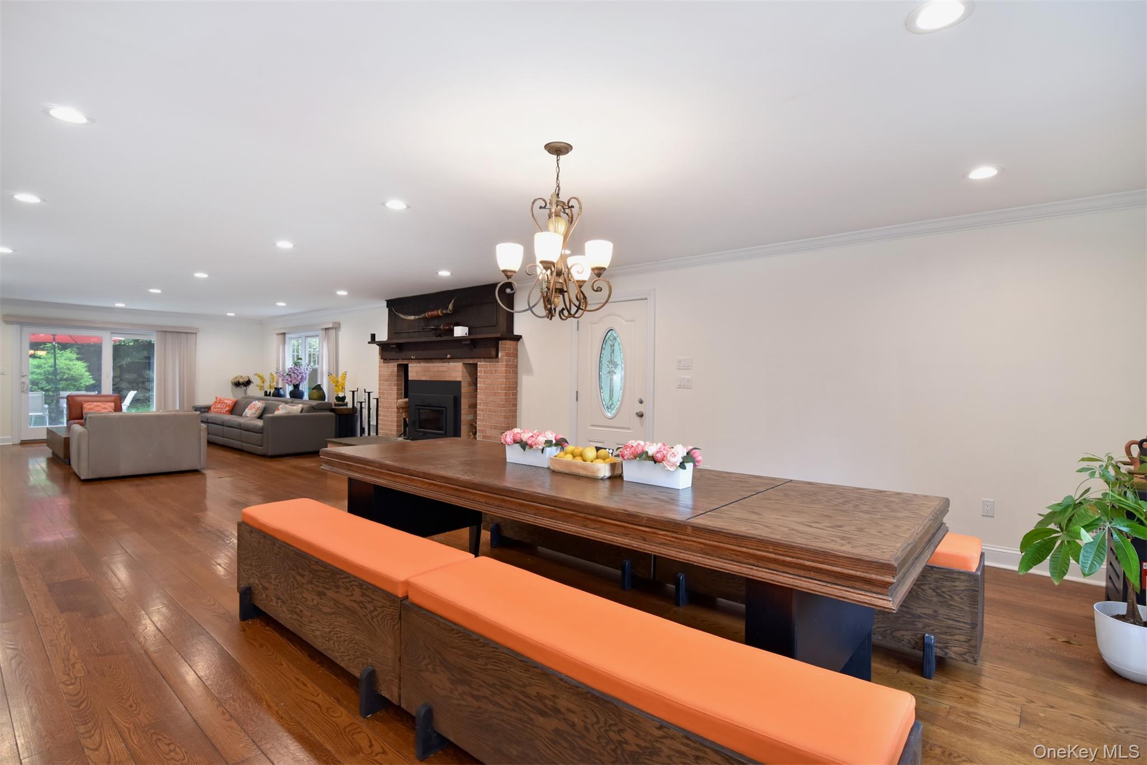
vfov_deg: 72.0
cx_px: 574
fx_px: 526
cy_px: 382
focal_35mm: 16
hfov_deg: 95.0
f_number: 8
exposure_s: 1/30
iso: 640
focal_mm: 11
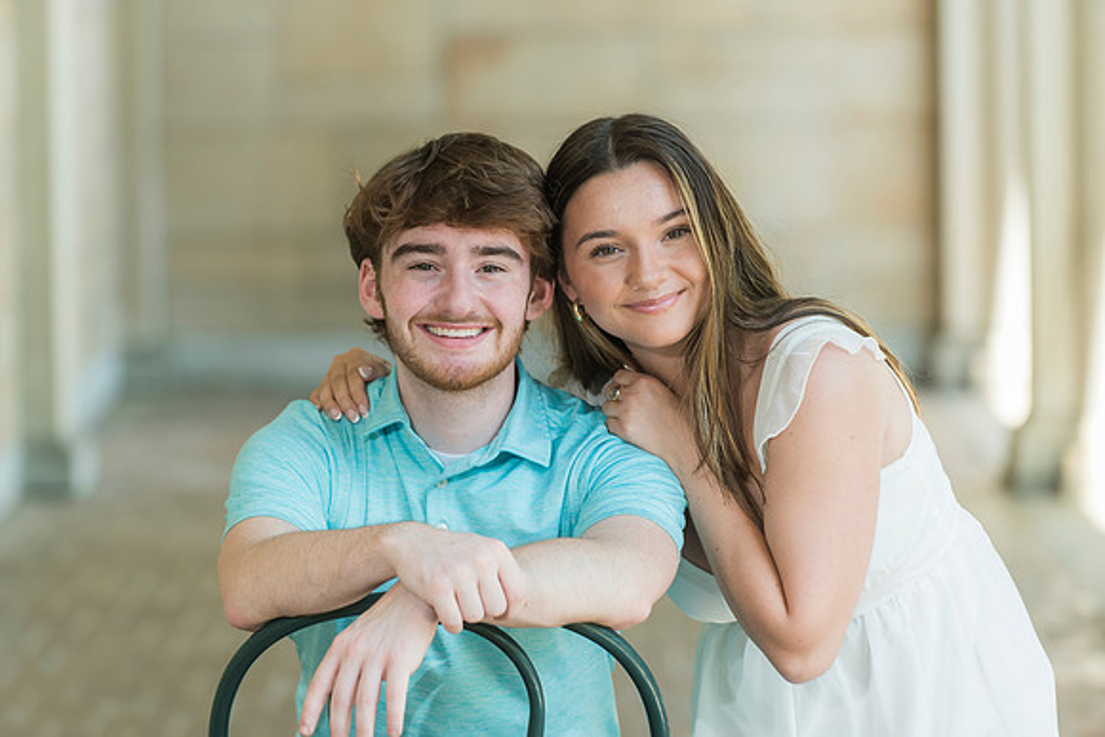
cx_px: 552
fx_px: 5219
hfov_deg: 12.1
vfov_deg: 8.1
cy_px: 368
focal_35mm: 170
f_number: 4
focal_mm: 170
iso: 320
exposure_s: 1/200
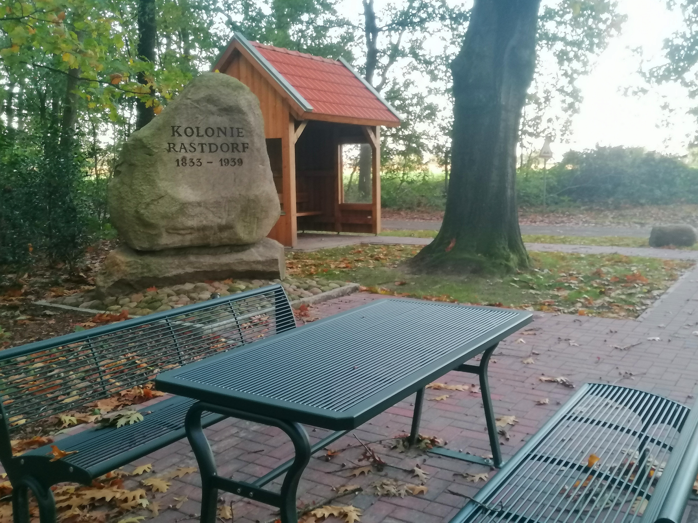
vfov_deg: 40.7
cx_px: 349
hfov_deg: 52.6
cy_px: 262
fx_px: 706
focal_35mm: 35
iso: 250
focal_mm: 4.75
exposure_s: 1/33.3
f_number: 1.8
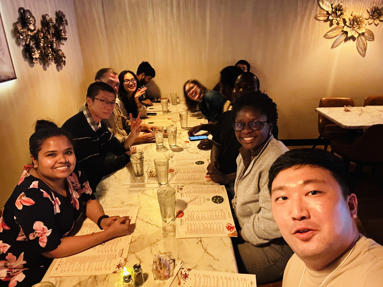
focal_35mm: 23
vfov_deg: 58.9
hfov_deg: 73.9
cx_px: 192
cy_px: 144
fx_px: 254
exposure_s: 1/17
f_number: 1.9
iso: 640
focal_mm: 2.69
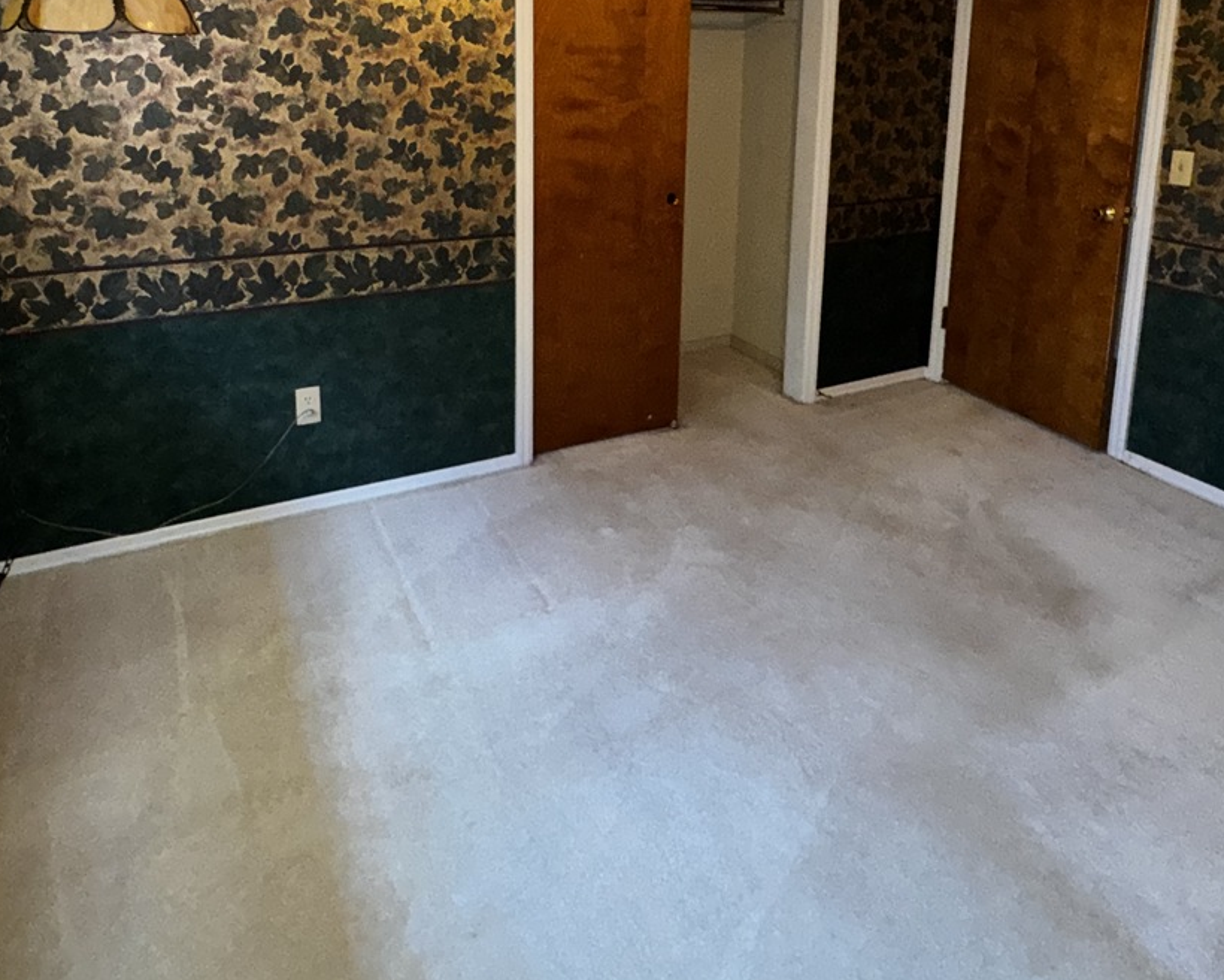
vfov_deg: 54.8
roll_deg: -1.1
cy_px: 199
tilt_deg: -10.2
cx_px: 612
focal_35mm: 24
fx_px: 869
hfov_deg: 70.3
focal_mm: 2.22
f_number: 2.2
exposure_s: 1/60
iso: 320
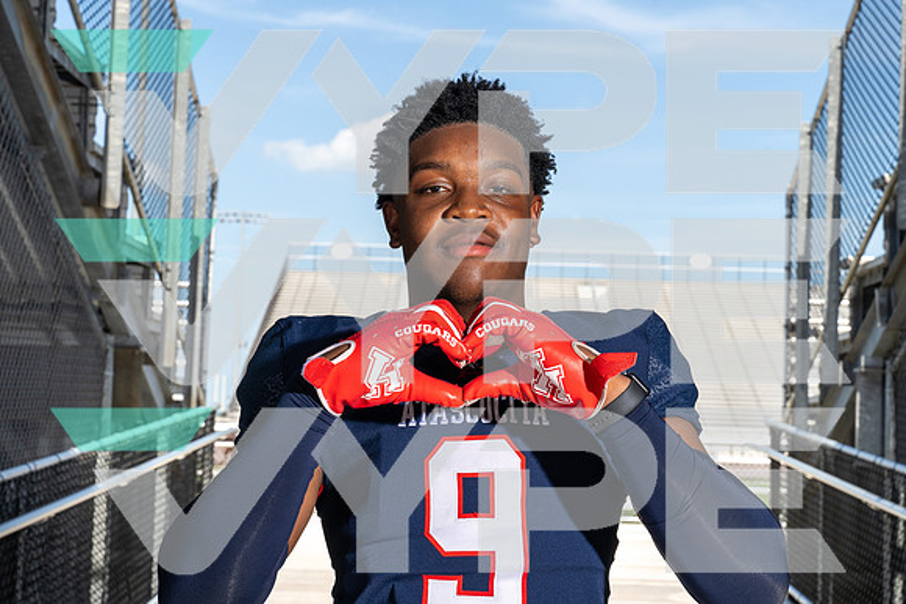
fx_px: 1686
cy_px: 302
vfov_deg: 20.3
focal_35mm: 67
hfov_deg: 30.1
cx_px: 453
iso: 160
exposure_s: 1/250
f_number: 10
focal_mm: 67
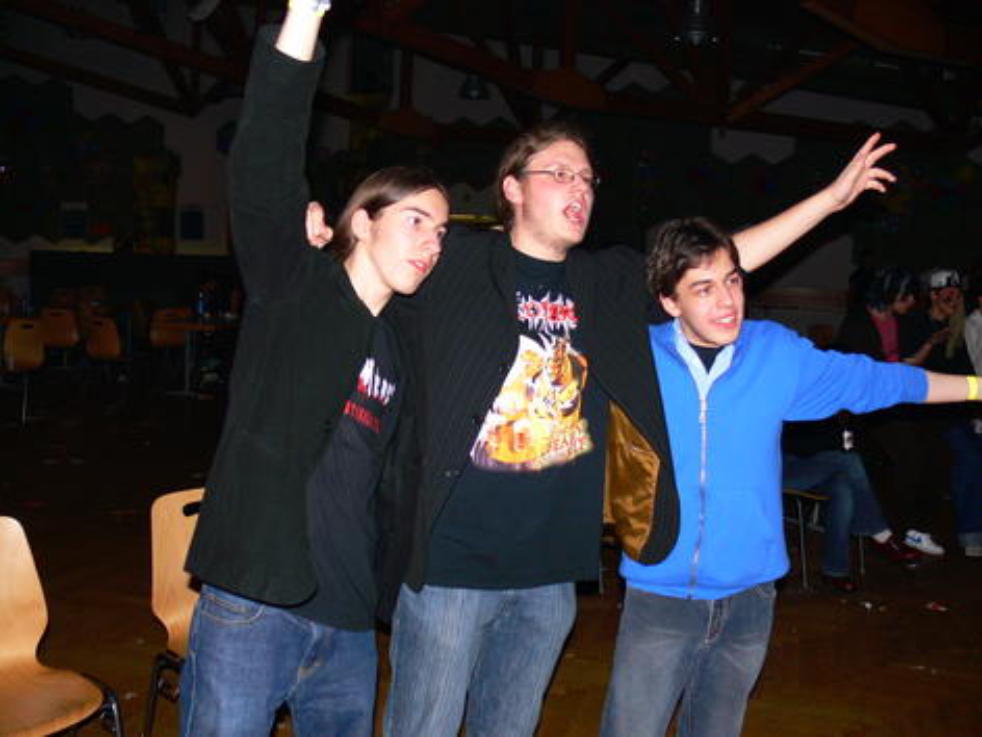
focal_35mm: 35
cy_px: 368
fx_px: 993
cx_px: 491
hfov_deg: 52.6
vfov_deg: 40.7
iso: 100
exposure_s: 1/30
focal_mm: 7.4
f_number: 2.8
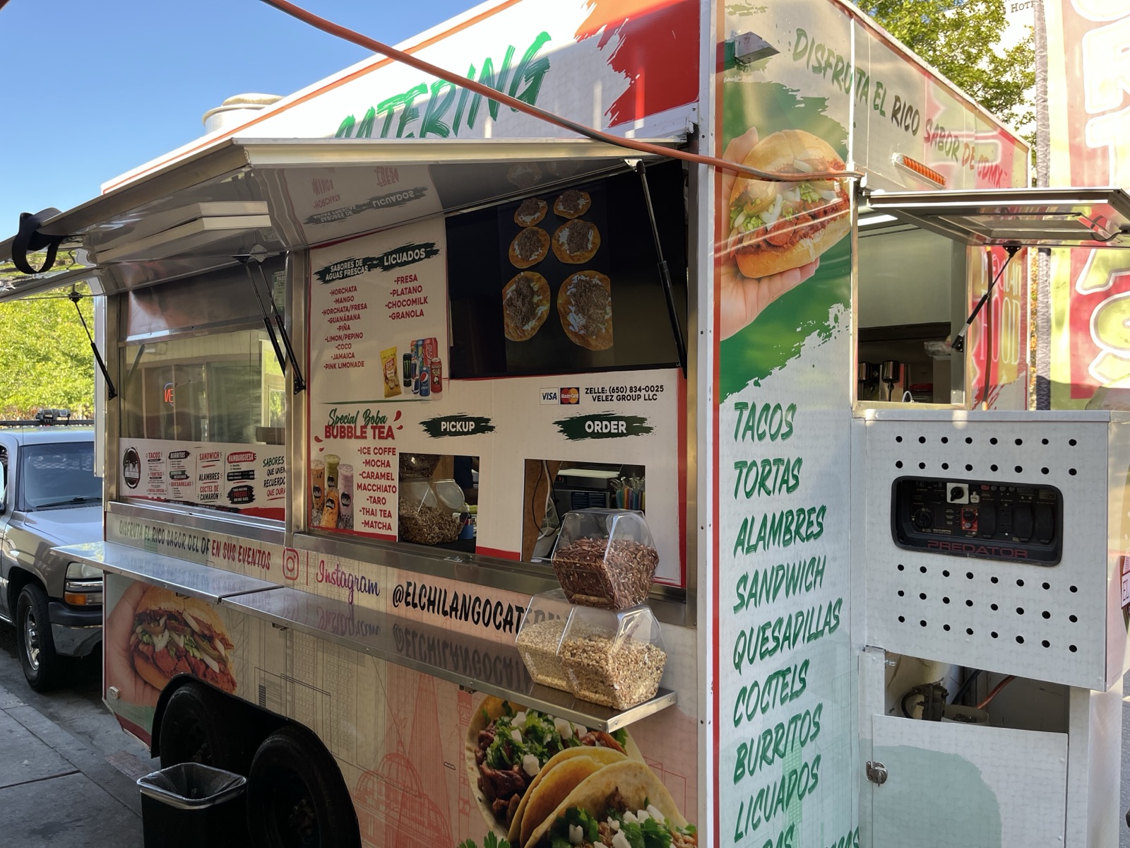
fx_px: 849
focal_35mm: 26
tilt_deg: +1.4
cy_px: 424
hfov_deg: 67.3
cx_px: 565
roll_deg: -0.4
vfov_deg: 53.1
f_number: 1.6
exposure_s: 1/267
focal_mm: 5.1
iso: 40
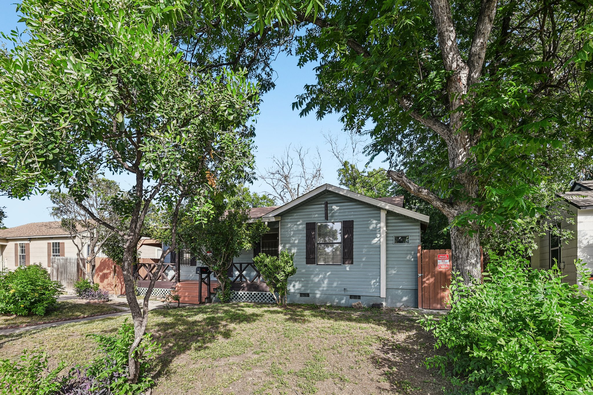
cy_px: 198
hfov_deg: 96.7
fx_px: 264
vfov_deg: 73.7
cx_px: 296
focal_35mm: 16
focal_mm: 16
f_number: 8
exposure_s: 1/125
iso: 400
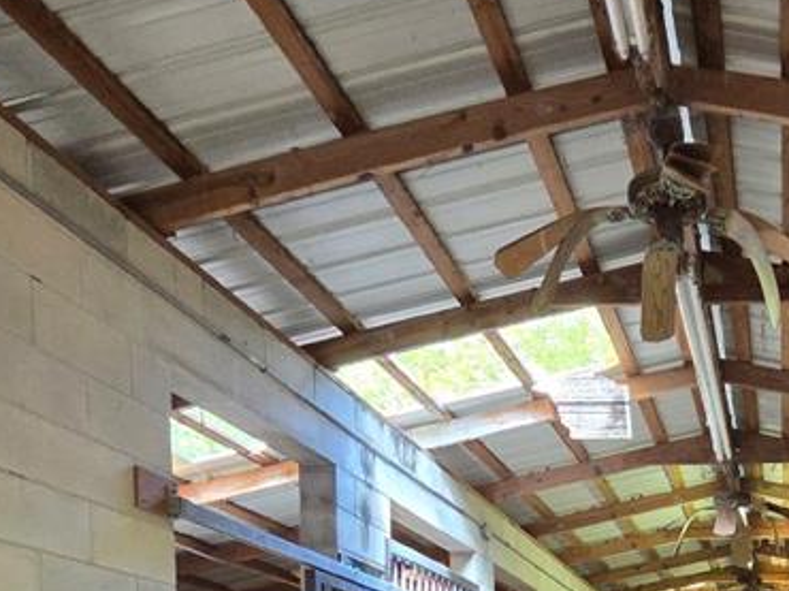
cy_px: 787
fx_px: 820
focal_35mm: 36
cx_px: 759
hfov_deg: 44.9
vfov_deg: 30.4
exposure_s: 1/60
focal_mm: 2.2
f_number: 2.2
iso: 400
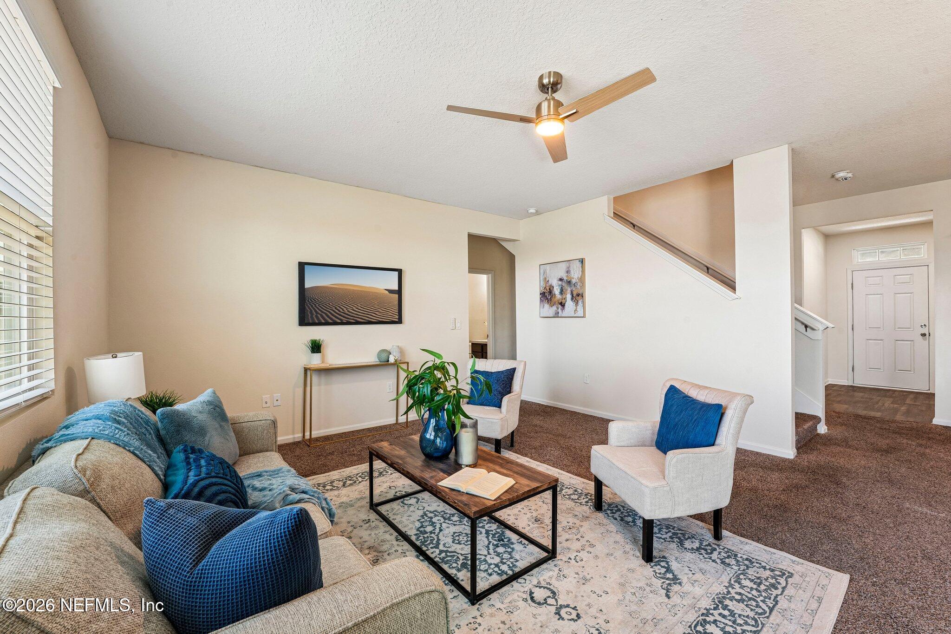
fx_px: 370
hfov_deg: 104.3
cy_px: 317
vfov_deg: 81.2
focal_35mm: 14
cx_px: 476
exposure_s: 1/6
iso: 100
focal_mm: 14
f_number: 11
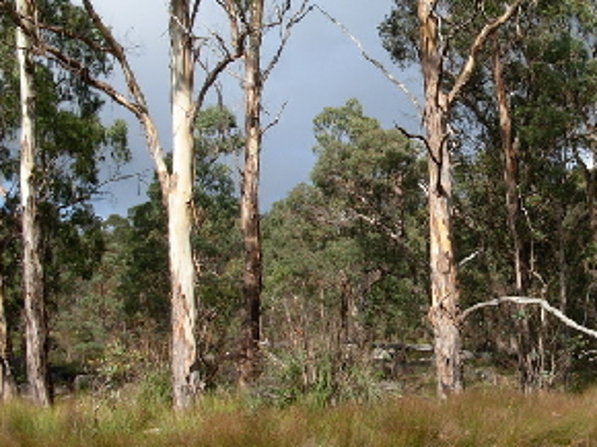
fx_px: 1086
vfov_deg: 23.3
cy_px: 222
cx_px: 389
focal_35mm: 63
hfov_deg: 30.6
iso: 79
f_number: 2.9
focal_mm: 6.3
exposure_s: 1/912
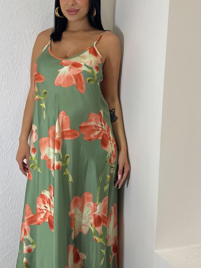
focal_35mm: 45
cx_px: 64
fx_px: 348
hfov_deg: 31.9
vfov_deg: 42.0
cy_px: 114
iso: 64
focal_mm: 6.76
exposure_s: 1/200
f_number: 1.78
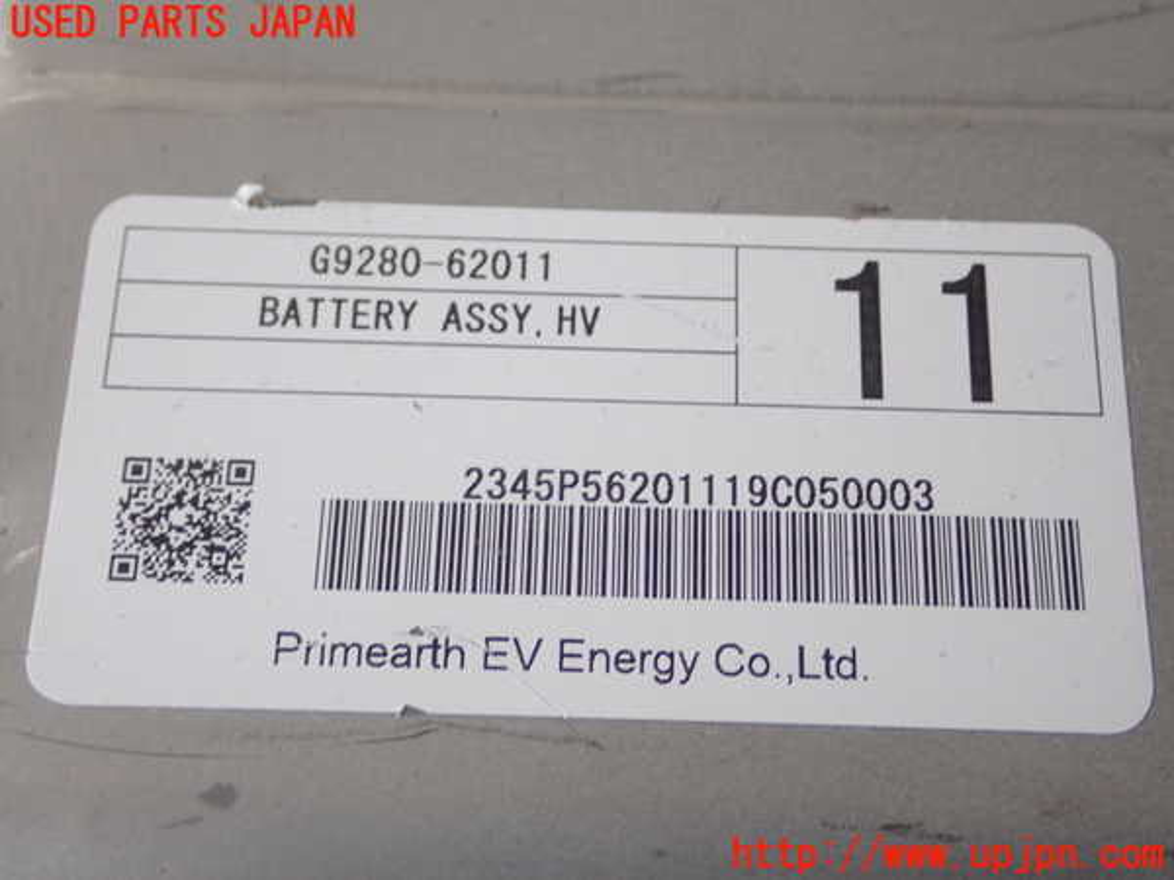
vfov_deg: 27.5
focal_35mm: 53
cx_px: 587
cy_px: 440
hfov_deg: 36.2
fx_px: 1797
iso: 200
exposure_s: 1/60
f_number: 3.4
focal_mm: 9.61
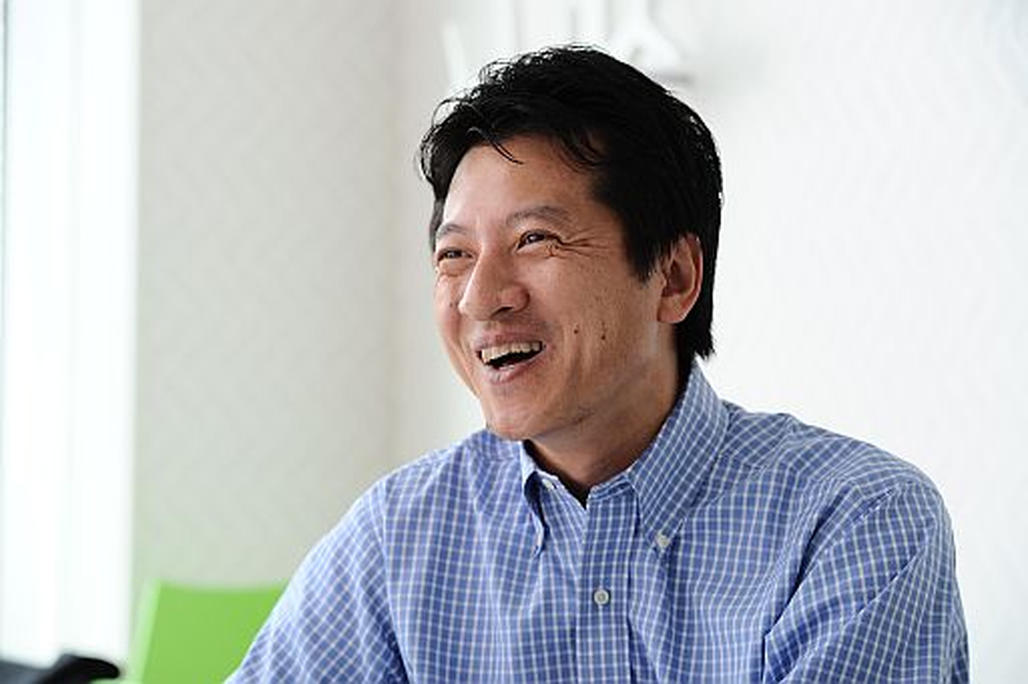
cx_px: 514
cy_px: 342
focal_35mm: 125
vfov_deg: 11.0
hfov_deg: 16.4
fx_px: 3568
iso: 400
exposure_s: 1/200
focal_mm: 125
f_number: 6.3
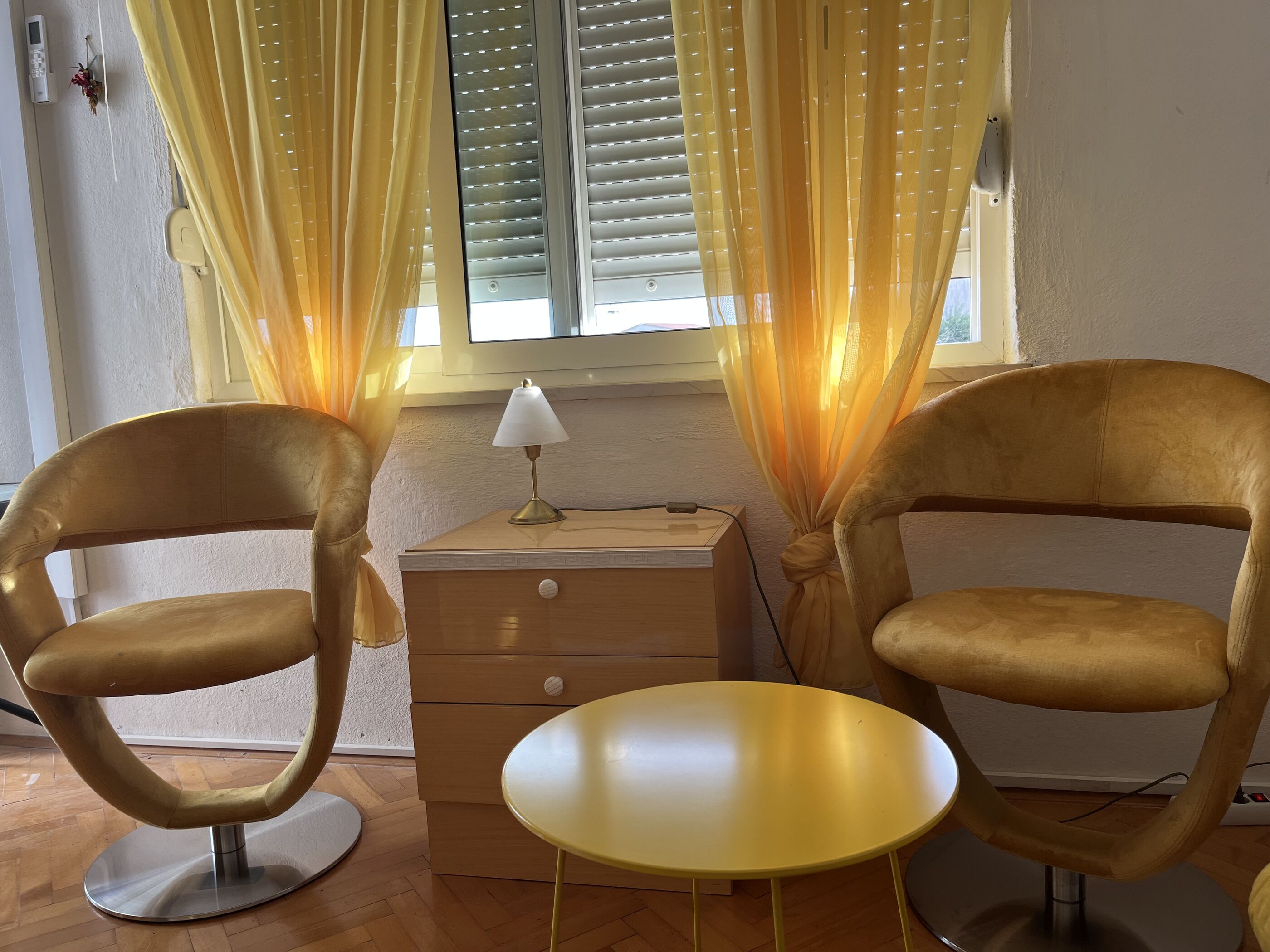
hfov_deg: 67.3
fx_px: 954
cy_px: 476
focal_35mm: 26
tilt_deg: -6.7
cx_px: 635
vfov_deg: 53.1
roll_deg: +3.1
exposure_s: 1/122
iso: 32
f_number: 1.6
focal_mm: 5.1
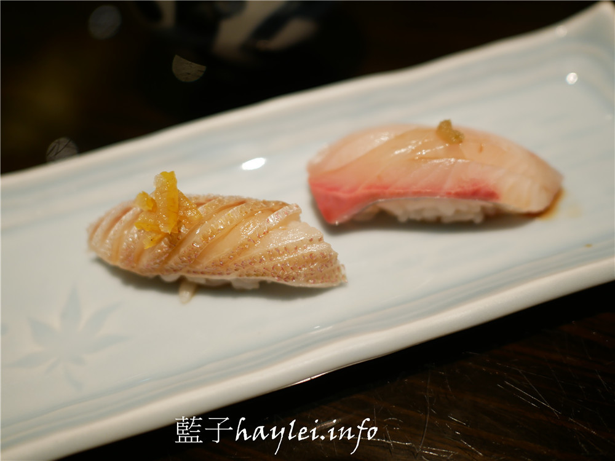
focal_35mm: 30
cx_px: 308
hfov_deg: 60.0
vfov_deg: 46.8
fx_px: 533
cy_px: 230
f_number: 1.7
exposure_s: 1/60
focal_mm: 15
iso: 200
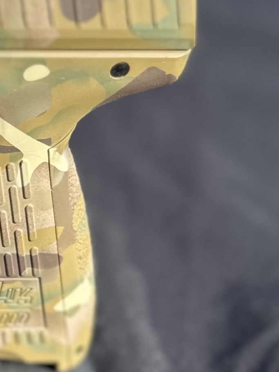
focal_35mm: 106
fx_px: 1139
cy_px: 167
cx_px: -234
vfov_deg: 18.5
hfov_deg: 12.6
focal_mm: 6.86
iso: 80
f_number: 1.78
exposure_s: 1/1845
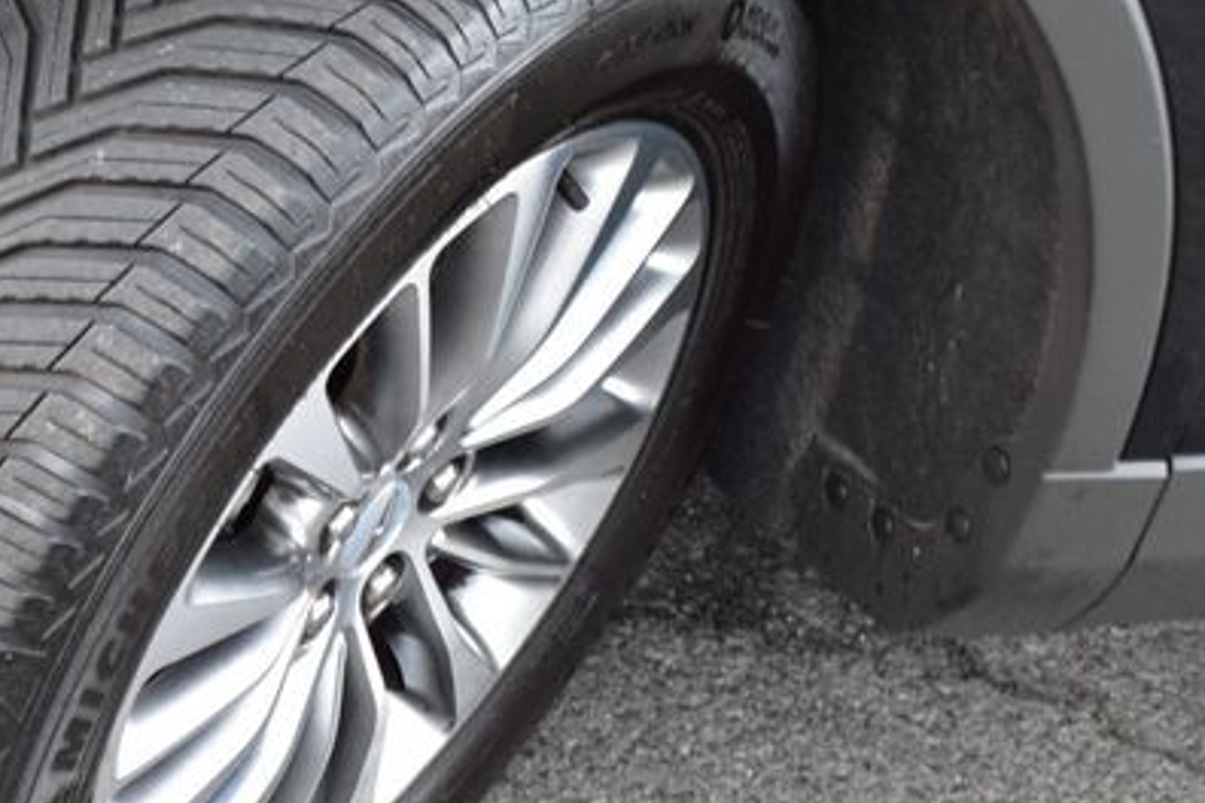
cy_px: 514
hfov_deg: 20.8
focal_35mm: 97
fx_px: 3247
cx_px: 259
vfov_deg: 14.1
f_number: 6.3
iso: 400
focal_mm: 40
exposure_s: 1/20
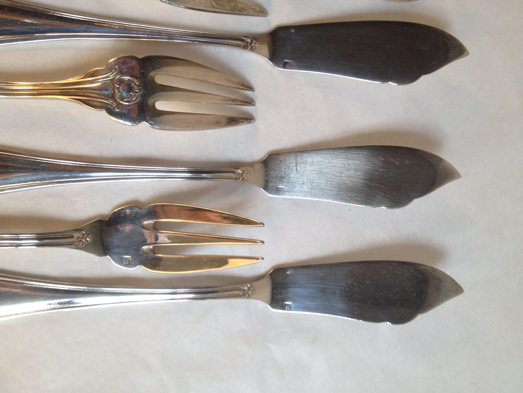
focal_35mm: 35
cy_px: 196
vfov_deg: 40.7
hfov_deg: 52.6
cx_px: 262
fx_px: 529
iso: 50
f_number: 2.4
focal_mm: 4.28
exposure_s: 1/60
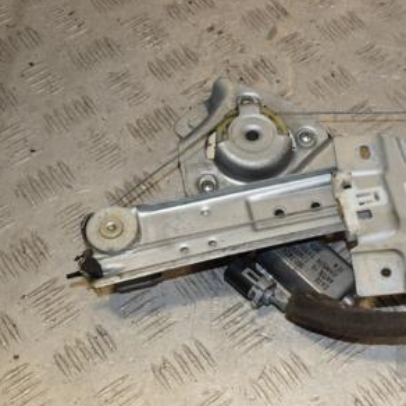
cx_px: 370
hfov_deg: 24.6
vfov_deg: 25.3
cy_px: 172
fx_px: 902
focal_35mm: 68
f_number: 9
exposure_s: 1/200
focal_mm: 26
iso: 800
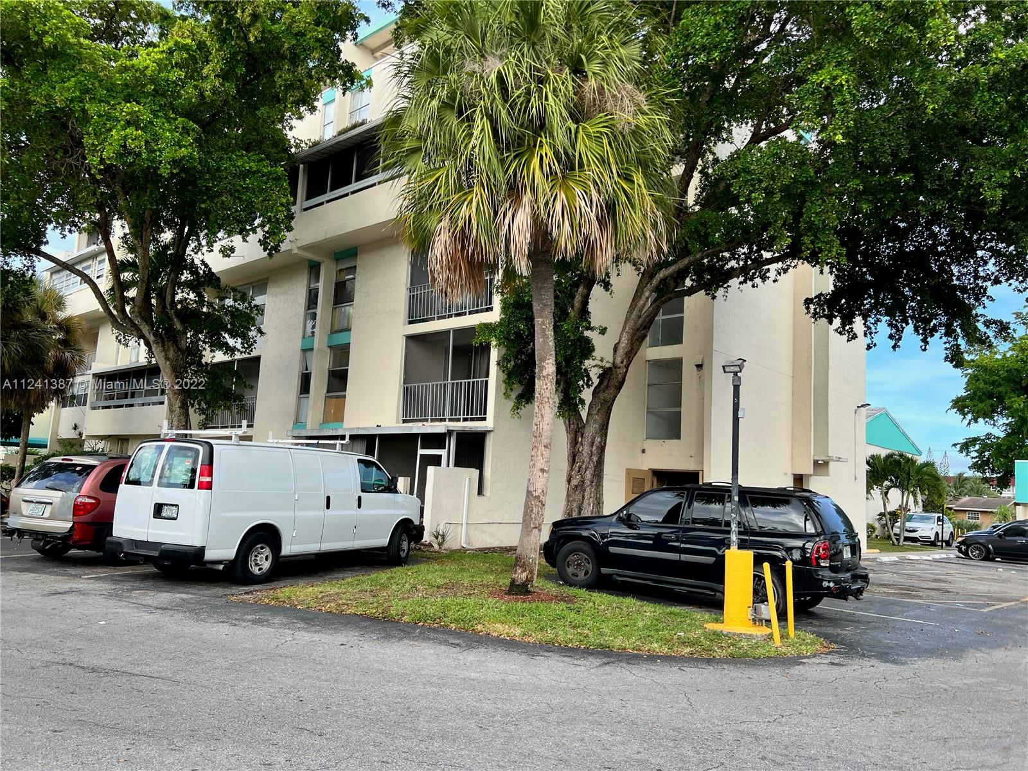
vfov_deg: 53.1
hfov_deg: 67.3
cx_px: 514
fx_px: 772
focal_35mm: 26
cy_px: 386
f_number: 1.5
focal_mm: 5.7
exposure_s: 1/974
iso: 50
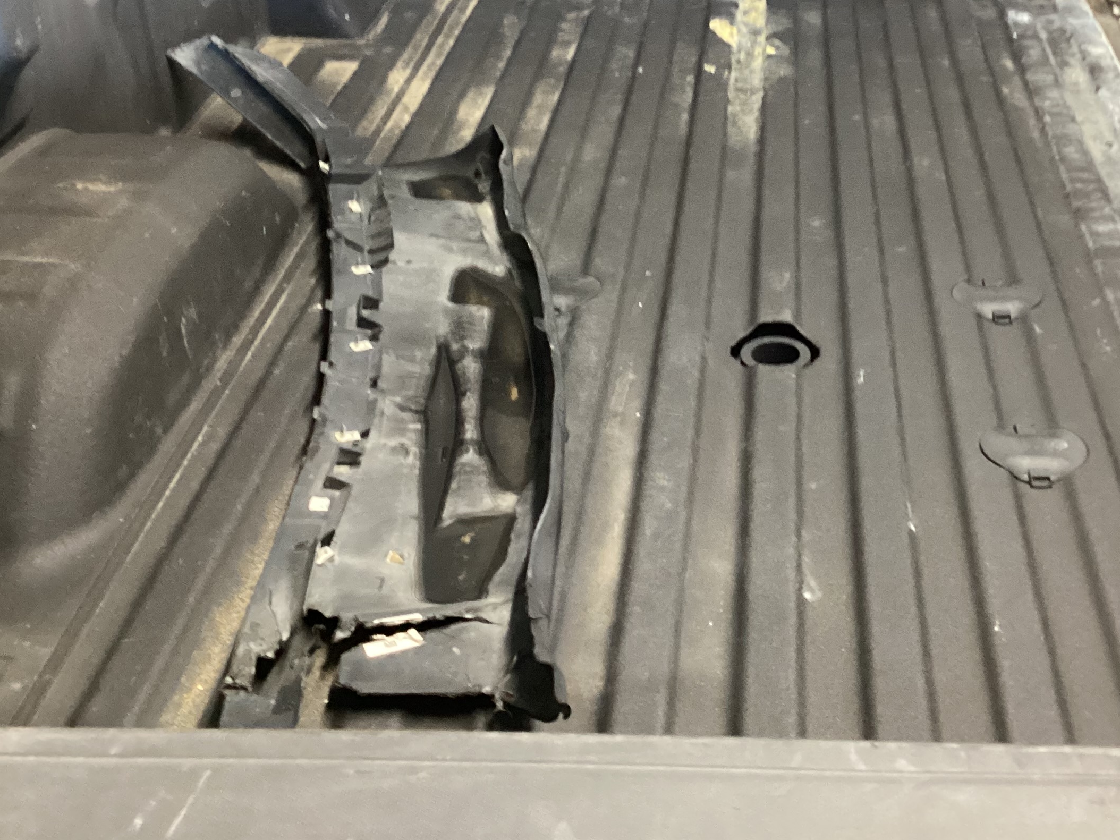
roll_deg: +0.5
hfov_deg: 39.2
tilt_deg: -30.3
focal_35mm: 48
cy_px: 276
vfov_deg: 30.0
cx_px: 747
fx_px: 1553
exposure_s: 1/33
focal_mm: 3.3
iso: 400
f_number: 2.4
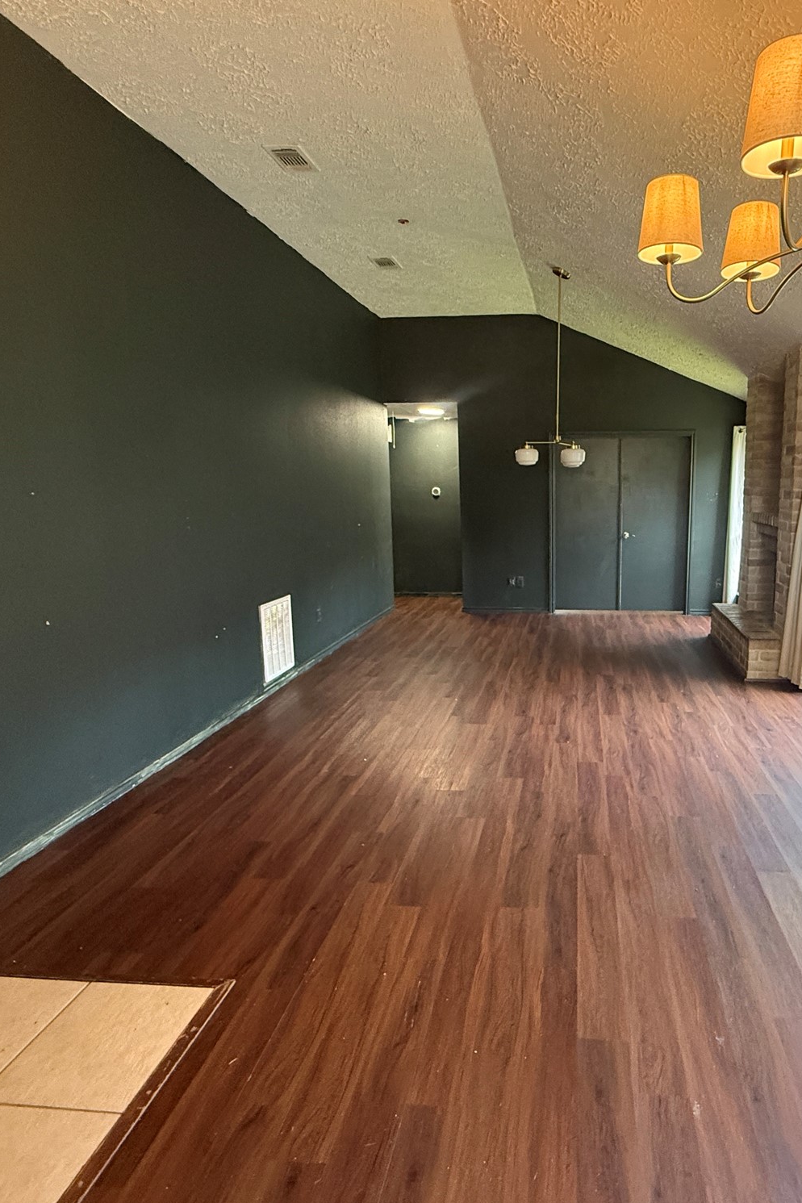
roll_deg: -0.1
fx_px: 668
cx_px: 538
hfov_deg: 60.4
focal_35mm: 20
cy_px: 594
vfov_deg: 84.0
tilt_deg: -8.4
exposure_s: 1/60
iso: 400
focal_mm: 2.22
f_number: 2.2
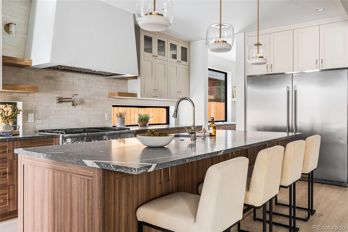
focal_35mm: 30
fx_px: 285
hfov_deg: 62.8
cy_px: 116
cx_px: 174
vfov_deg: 44.3
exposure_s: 1/20
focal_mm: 29.5
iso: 640
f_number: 8
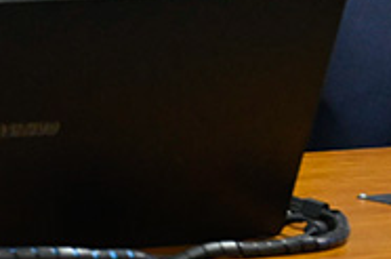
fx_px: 5904
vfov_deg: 2.5
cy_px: -190
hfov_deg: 3.8
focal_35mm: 545
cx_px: 147
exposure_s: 1/160
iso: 1600
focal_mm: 79
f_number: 2.8
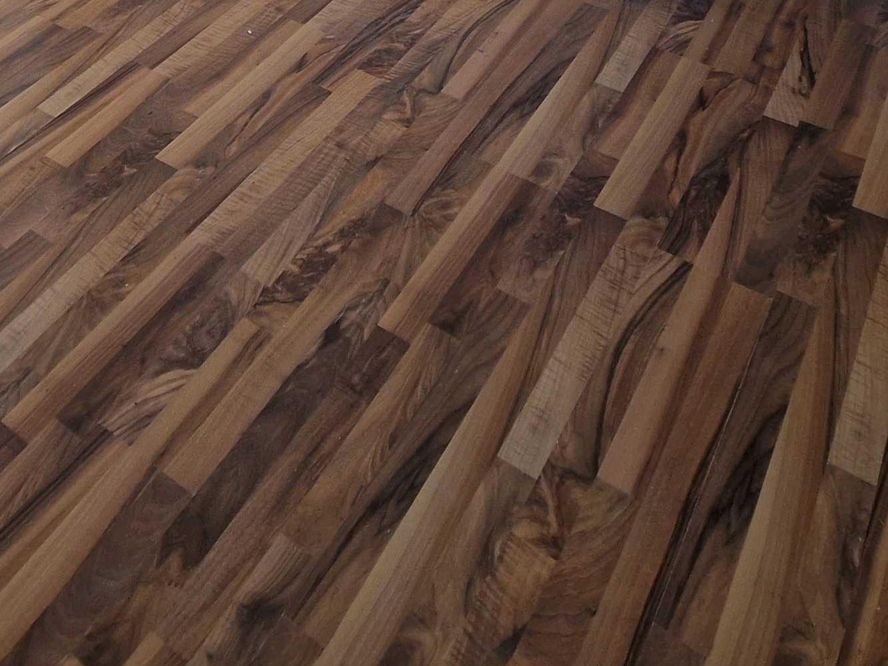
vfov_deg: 26.6
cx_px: 277
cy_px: -330
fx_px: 1001
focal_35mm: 39
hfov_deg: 46.9
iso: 50
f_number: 2.2
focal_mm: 2.2
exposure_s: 1/100
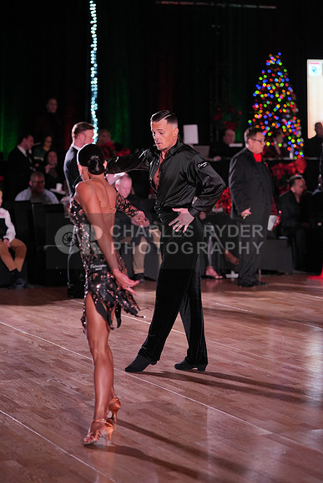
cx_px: 162
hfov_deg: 14.3
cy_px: 242
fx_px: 1291
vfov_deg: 21.2
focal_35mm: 96
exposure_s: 1/800
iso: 1600
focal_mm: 96
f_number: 2.8
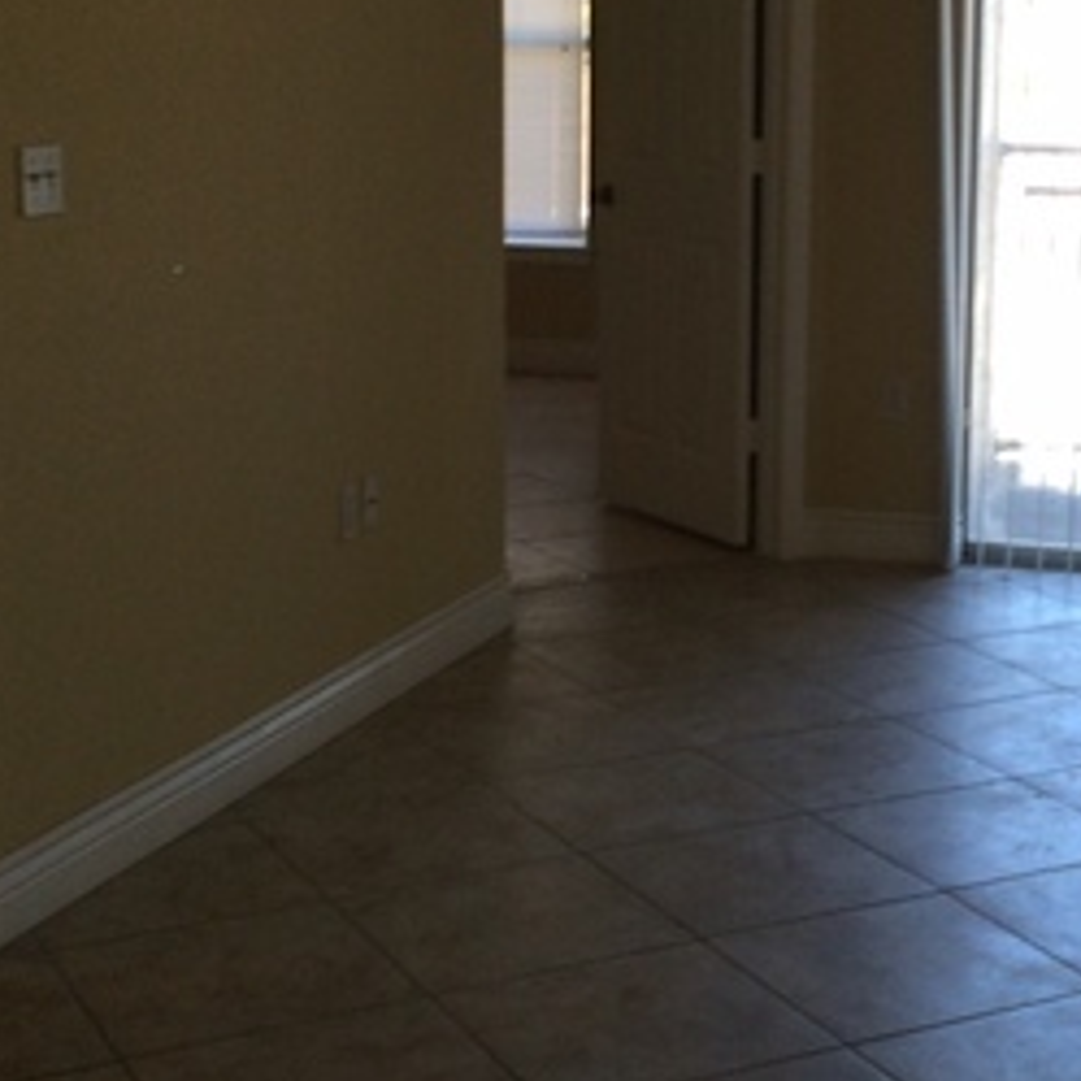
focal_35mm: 71
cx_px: 792
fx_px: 2508
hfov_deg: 24.1
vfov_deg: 24.2
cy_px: 373
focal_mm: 4.12
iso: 50
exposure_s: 1/120
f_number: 2.2
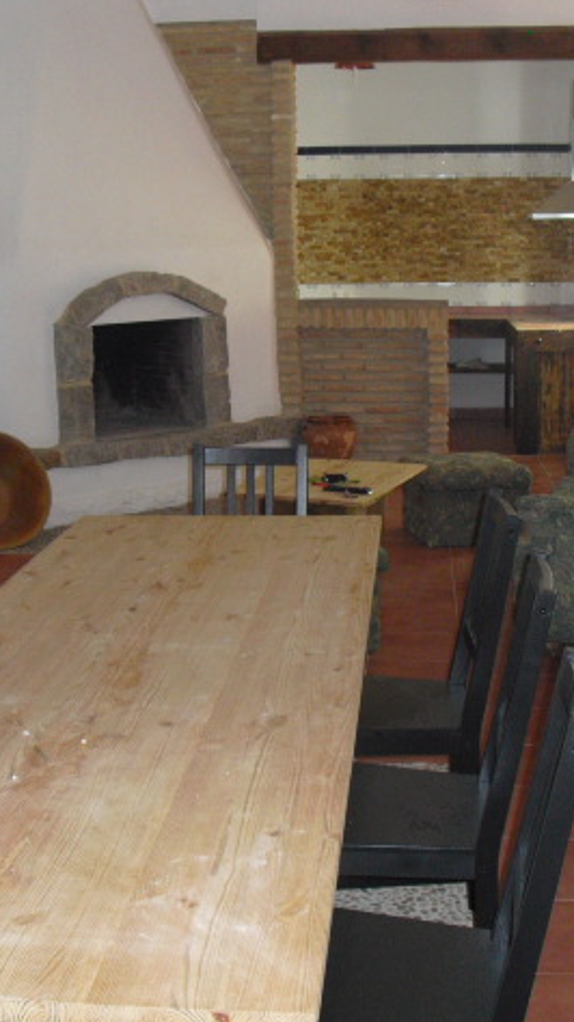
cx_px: 309
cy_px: 511
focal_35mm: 53
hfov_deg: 22.6
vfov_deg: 39.2
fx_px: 1437
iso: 400
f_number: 3.1
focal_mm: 6.3
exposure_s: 1/60
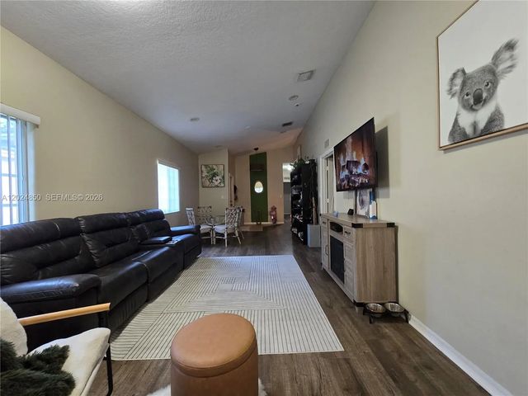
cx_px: 264
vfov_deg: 89.9
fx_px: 198
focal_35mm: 13
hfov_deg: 106.2
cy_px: 198
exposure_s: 1/60
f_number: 2.2
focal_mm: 2.2
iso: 500
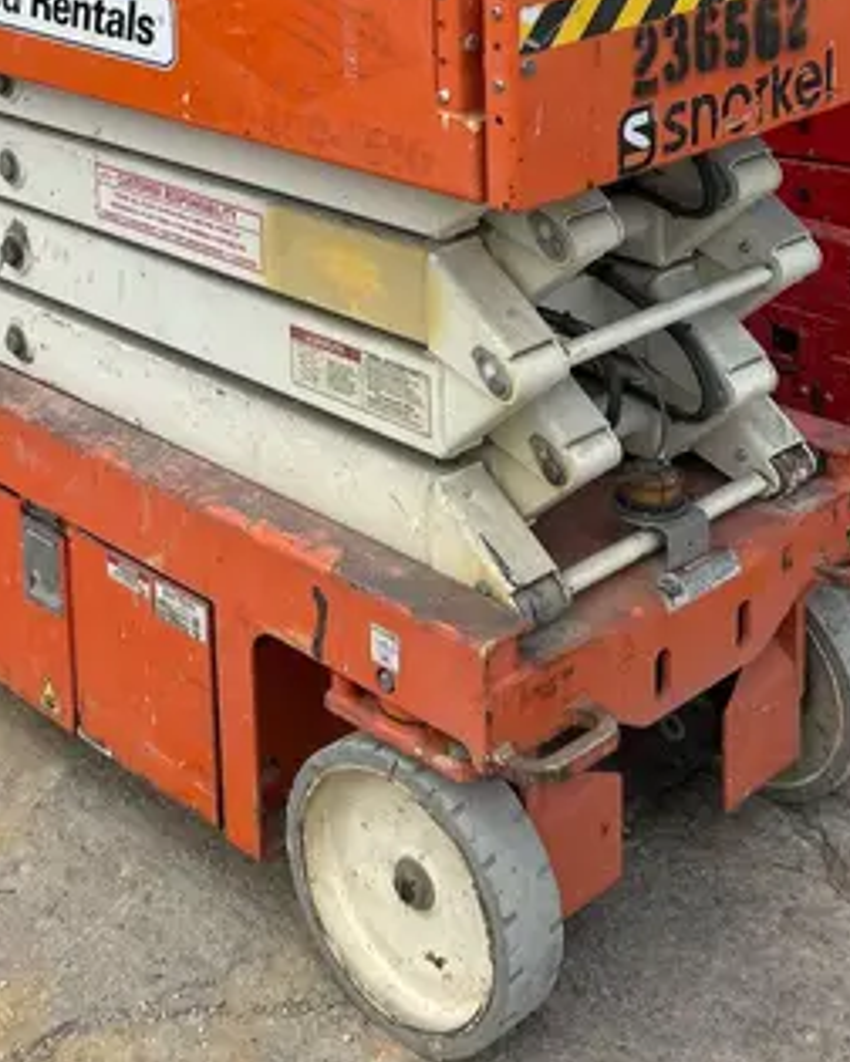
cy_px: 22
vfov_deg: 30.0
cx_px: 250
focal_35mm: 59
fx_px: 1855
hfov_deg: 25.6
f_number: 1.5
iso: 50
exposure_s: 1/2762
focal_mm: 5.7
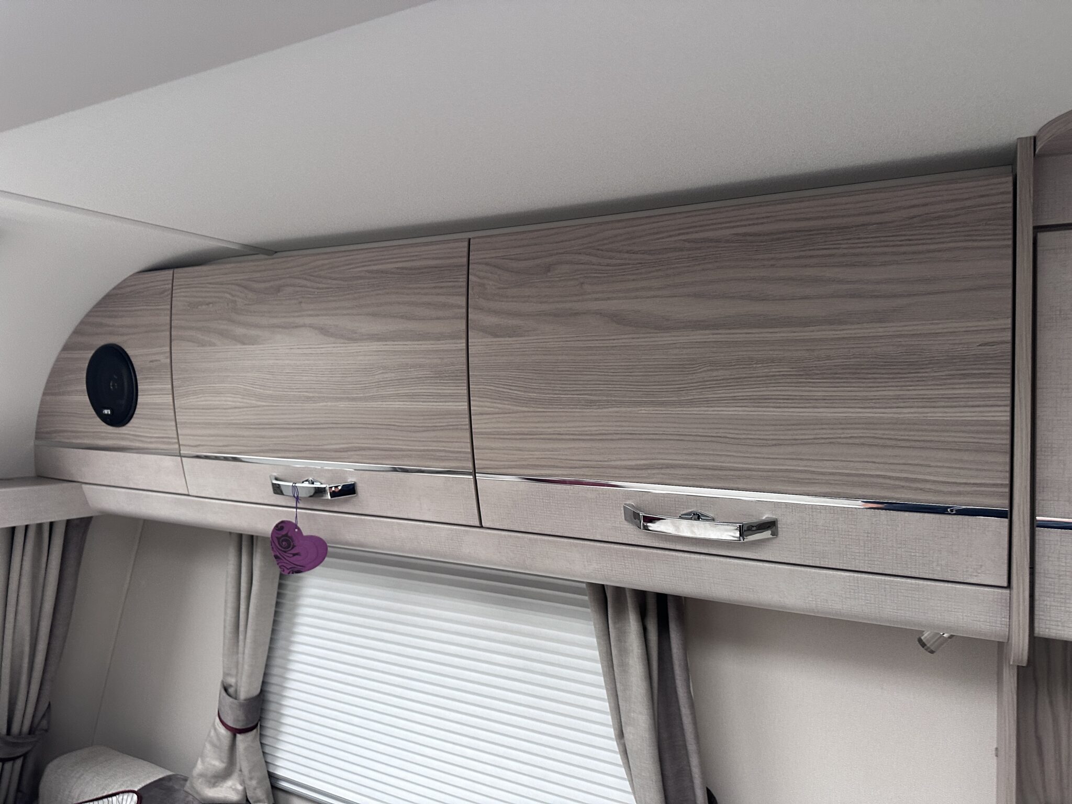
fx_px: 743
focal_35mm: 24
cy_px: 402
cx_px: 536
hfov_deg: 71.6
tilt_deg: +4.9
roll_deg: -1.0
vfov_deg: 56.8
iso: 250
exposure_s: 1/82
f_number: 1.78
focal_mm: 6.86
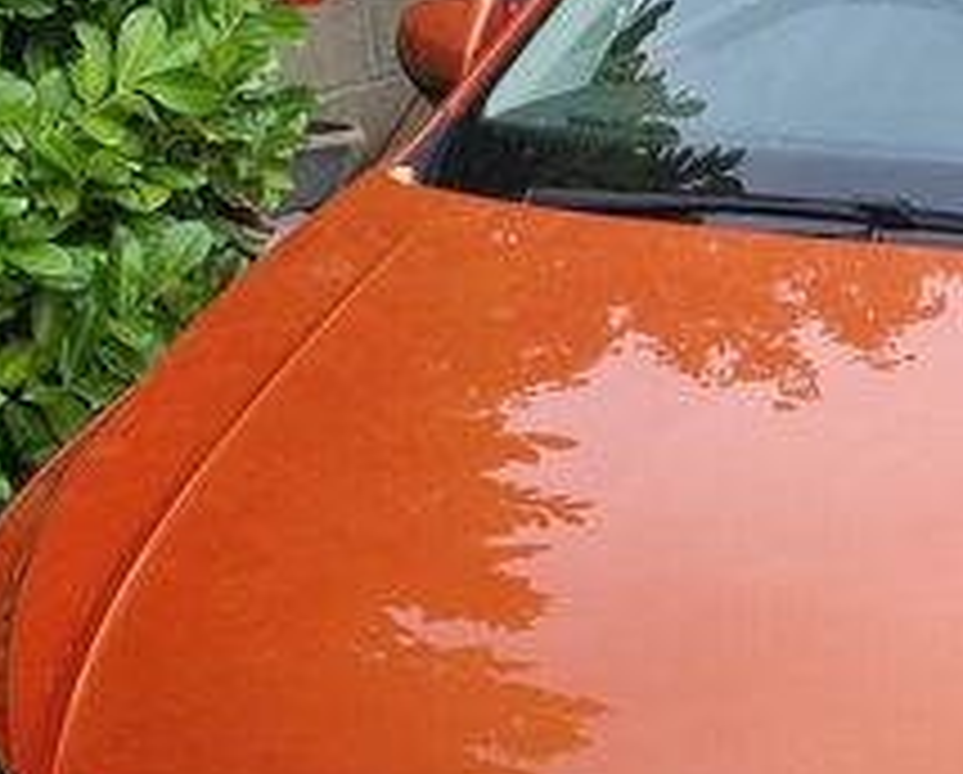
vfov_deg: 21.5
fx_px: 2027
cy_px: 554
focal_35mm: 71
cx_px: 950
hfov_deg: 25.5
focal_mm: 5.4
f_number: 1.8
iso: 50
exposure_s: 1/634
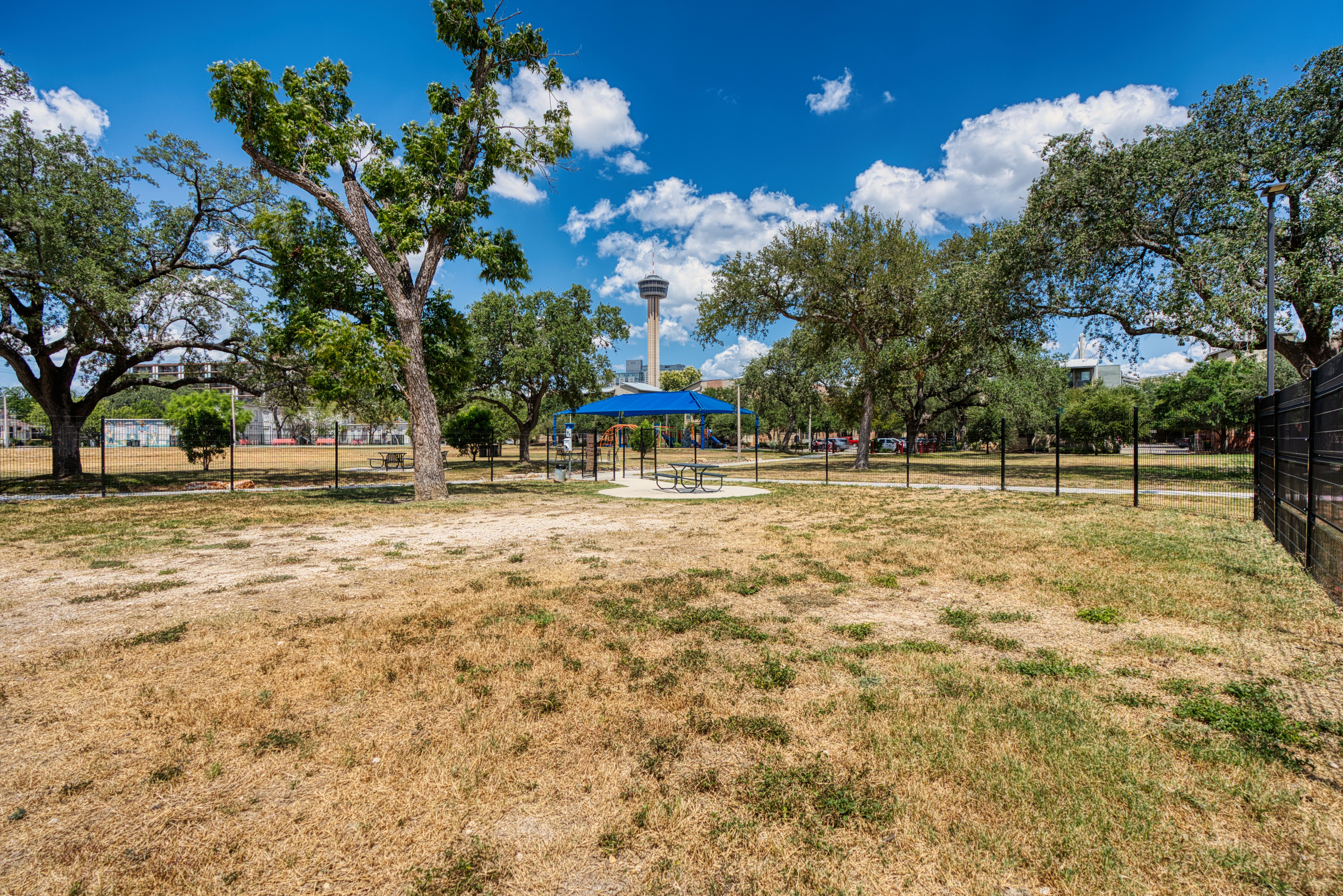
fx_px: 597
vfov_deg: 73.7
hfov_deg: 96.7
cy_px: 448
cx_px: 672
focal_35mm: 16
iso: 100
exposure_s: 1/400
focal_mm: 16
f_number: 7.1
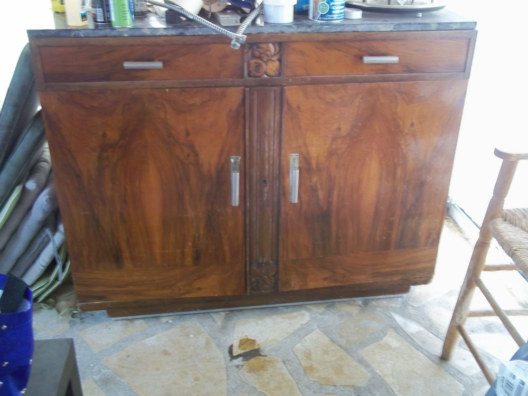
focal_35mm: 36
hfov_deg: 51.4
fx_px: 549
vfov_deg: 39.7
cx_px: 264
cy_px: 198
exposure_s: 1/8
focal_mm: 6.5
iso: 301
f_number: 3.1
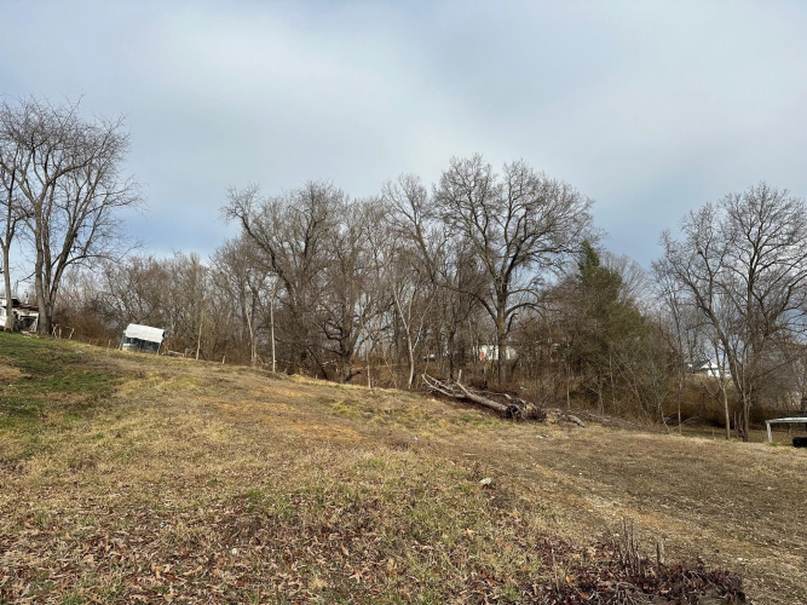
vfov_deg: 56.8
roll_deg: +3.1
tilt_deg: +10.1
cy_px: 302
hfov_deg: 71.6
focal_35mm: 24
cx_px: 404
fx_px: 559
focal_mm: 6.86
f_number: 1.78
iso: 80
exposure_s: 1/6211
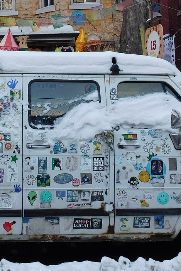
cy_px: 66
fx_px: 535
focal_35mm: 71
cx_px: 24
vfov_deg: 28.0
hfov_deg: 18.9
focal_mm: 5.3
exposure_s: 1/60
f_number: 3.2
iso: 125
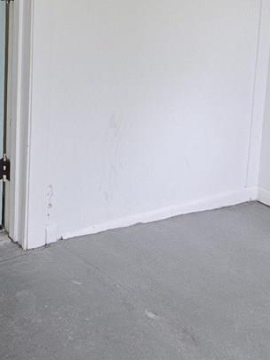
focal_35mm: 49
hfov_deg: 24.0
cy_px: 15
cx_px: -126
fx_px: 510
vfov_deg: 35.8
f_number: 2.2
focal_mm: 2.2
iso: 50
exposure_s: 1/147
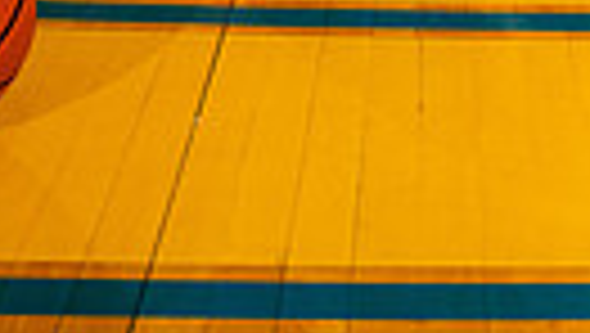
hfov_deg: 21.6
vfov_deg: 10.3
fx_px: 1519
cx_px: 509
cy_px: -544
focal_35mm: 97
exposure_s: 1/250
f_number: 4
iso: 160
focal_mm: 27
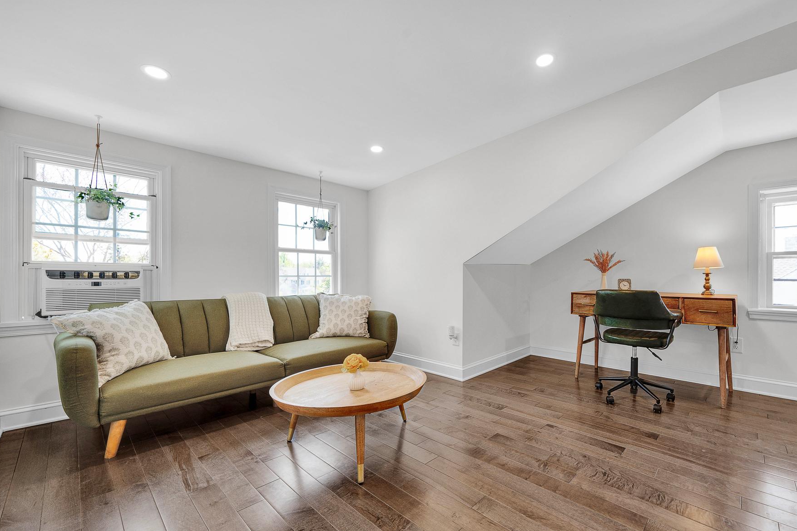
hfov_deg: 103.4
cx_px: 461
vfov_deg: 81.1
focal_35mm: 14
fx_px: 310
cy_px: 286
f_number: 8
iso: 200
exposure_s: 1/8
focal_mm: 12
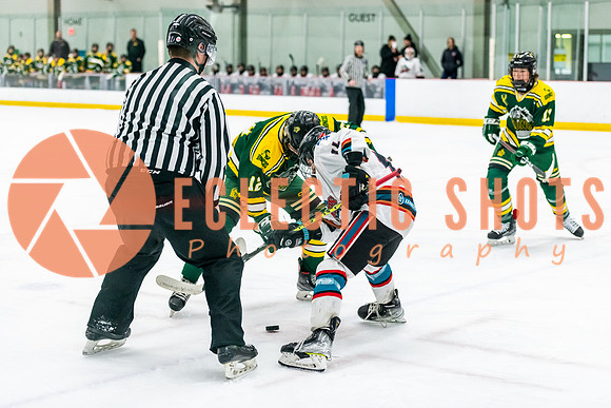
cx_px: 324
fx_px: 1277
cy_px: 192
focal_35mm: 75
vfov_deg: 18.1
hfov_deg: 26.9
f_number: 2.8
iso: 4000
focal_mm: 70
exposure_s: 1/800
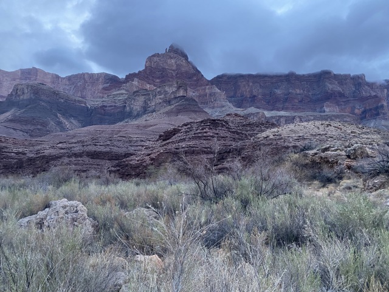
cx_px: 194
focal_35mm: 26
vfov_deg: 53.1
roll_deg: -1.9
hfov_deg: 67.3
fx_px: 292
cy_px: 146
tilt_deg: +6.9
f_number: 1.8
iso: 250
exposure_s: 1/60
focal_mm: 4.25
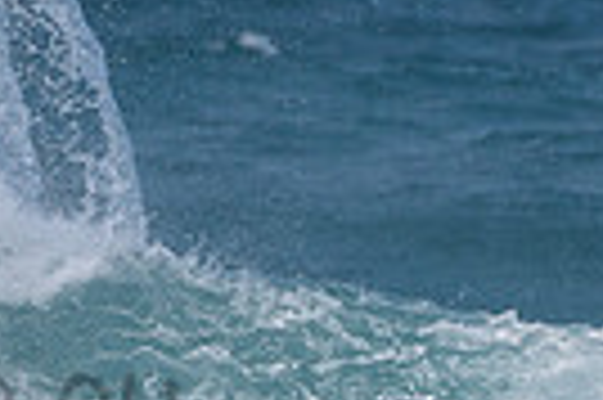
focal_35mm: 2653
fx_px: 44383
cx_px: -1
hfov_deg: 0.8
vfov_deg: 0.5
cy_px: 422
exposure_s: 1/2000
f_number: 5.6
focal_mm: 500
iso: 80
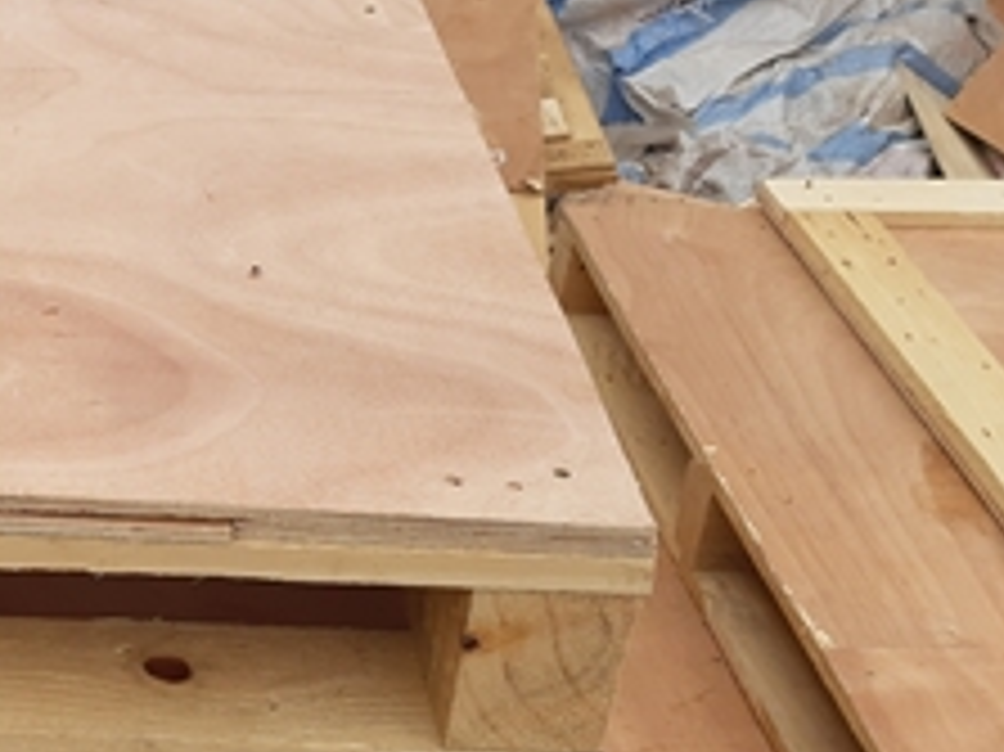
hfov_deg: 24.5
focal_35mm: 70
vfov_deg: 21.0
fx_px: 2029
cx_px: -275
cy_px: 432
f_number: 1.7
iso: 40
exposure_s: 1/735
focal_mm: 3.93
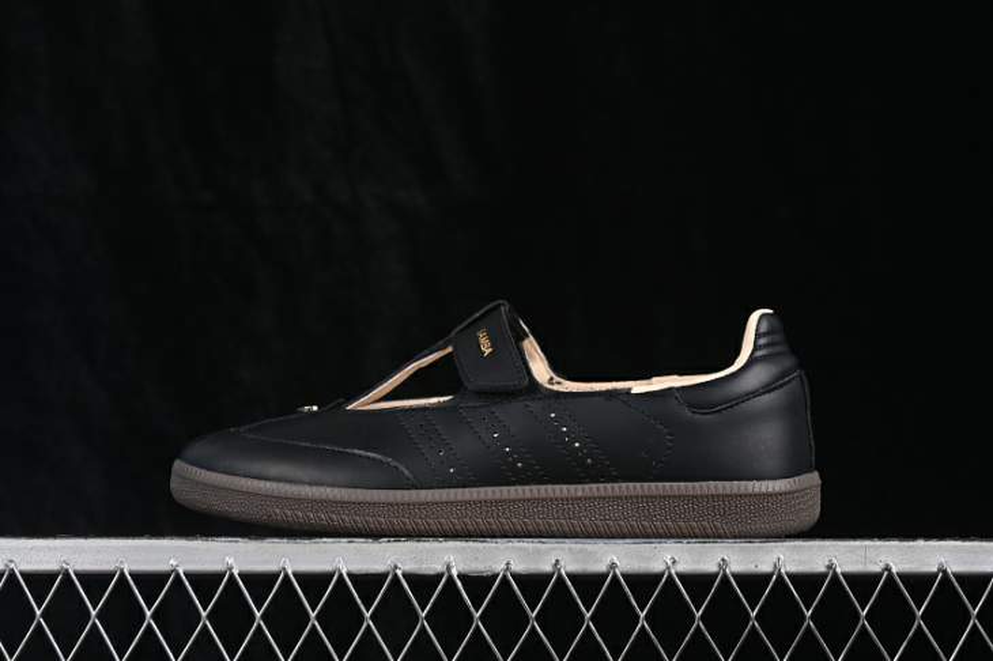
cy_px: 330
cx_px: 496
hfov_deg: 27.0
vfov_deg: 18.2
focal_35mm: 75
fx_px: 2068
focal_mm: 50
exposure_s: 1/60
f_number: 6.3
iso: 160
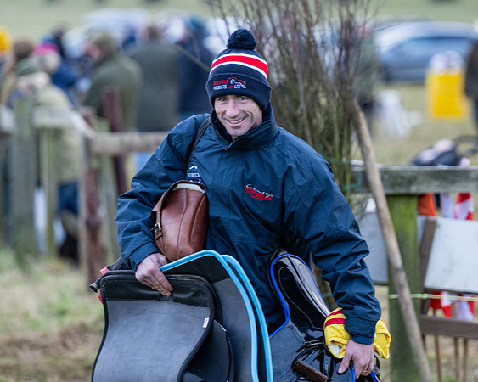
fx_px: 4732
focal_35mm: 335
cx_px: 282
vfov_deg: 4.6
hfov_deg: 5.8
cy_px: 146
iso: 800
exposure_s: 1/400
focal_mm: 160
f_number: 2.8
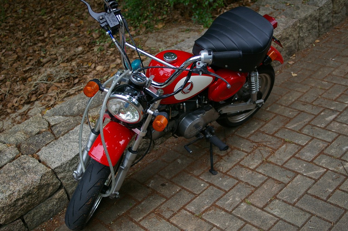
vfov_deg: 31.8
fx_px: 406
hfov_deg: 46.4
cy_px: 116
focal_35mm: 42
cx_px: 174
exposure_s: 1/60
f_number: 3.5
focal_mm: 28
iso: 400
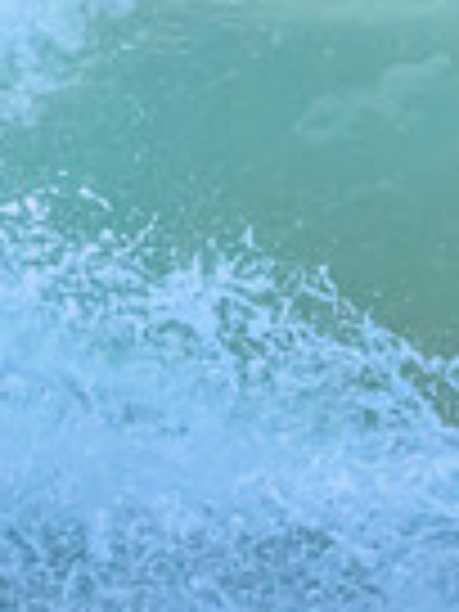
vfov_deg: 0.7
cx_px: 1210
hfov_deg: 0.5
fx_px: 49415
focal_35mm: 2795
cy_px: 250
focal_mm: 680
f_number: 11
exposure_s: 1/2000
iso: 5600
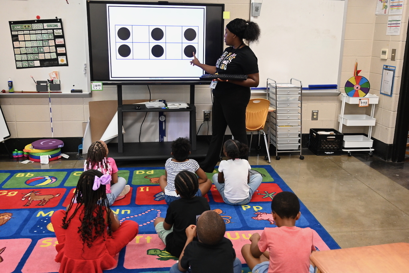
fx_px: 409
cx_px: 204
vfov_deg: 36.8
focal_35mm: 36
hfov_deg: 53.1
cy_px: 136
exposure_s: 1/250
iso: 5000
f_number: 4
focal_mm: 36
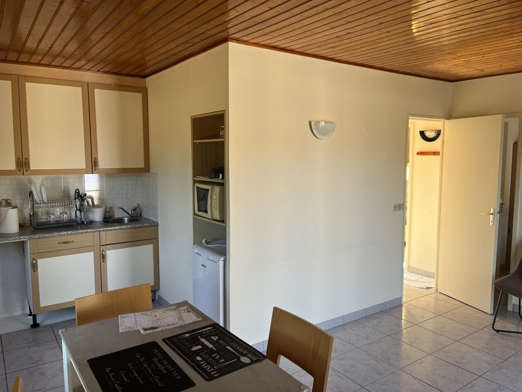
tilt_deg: -5.0
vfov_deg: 53.1
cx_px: 261
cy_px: 196
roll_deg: +0.1
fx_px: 392
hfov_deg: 67.3
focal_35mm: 26
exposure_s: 1/121
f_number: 1.6
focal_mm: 5.1
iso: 40
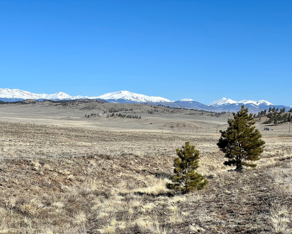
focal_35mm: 81
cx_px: 153
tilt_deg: -1.0
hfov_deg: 23.6
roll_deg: -1.1
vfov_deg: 18.9
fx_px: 700
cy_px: 117
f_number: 2.8
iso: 32
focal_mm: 9
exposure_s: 1/1206
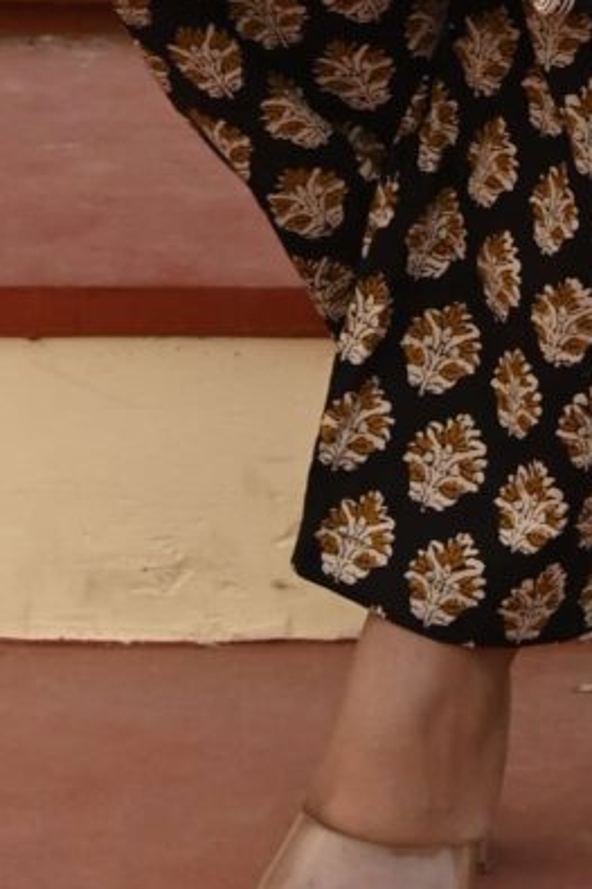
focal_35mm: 272
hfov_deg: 5.0
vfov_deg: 7.0
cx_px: 368
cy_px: -1427
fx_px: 6715
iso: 200
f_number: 5.6
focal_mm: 42
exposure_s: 1/160
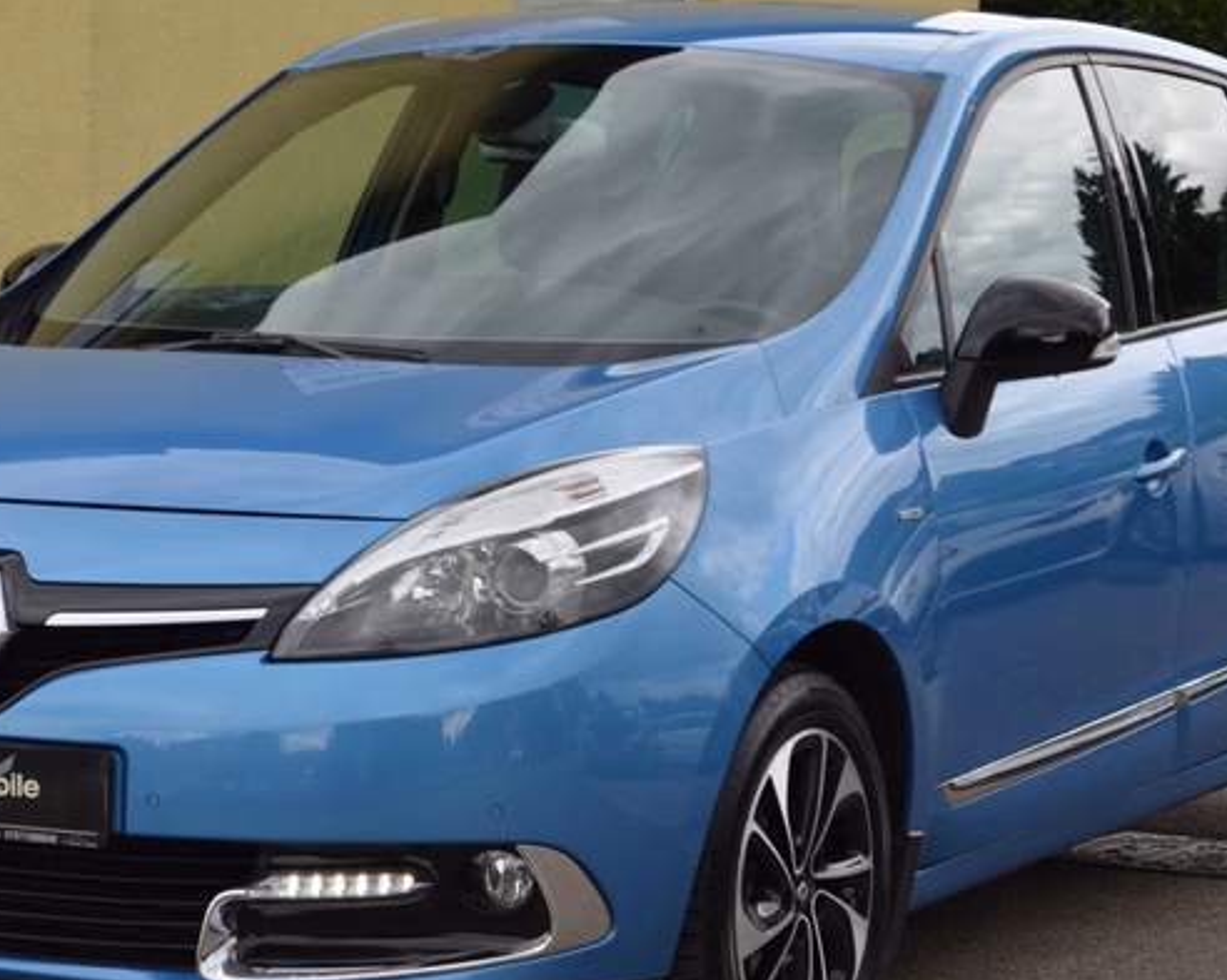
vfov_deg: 12.3
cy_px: 574
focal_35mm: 126
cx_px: 559
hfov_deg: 15.3
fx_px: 4564
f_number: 7.1
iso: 200
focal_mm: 55
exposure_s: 1/200
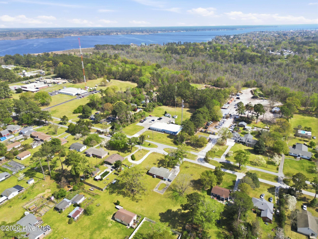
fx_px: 220
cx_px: 159
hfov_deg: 71.6
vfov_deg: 56.8
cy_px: 120
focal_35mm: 24
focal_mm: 6.7
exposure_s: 1/1500
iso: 110
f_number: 1.7
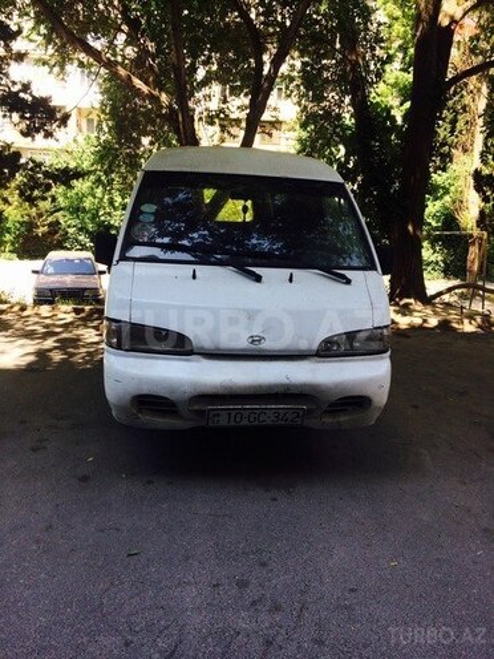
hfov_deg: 48.2
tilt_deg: -15.3
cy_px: 330
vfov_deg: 61.7
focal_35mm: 29
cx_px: 247
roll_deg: -3.2
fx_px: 552
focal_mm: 4.15
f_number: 2.2
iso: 32
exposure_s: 1/351
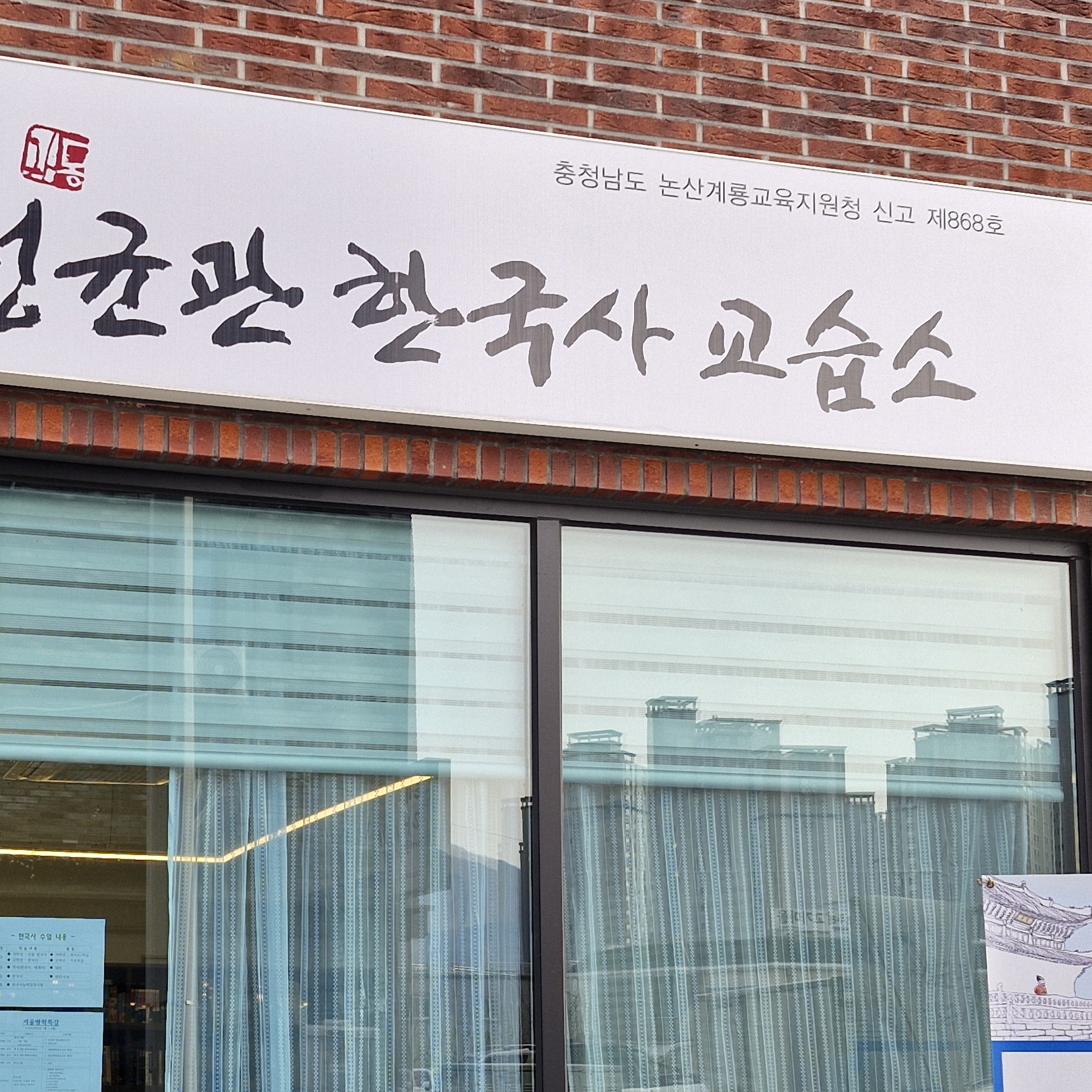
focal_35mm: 49
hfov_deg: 33.8
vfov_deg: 33.8
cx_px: 244
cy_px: 848
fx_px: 1749
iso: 50
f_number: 1.8
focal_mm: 5.54
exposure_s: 1/393
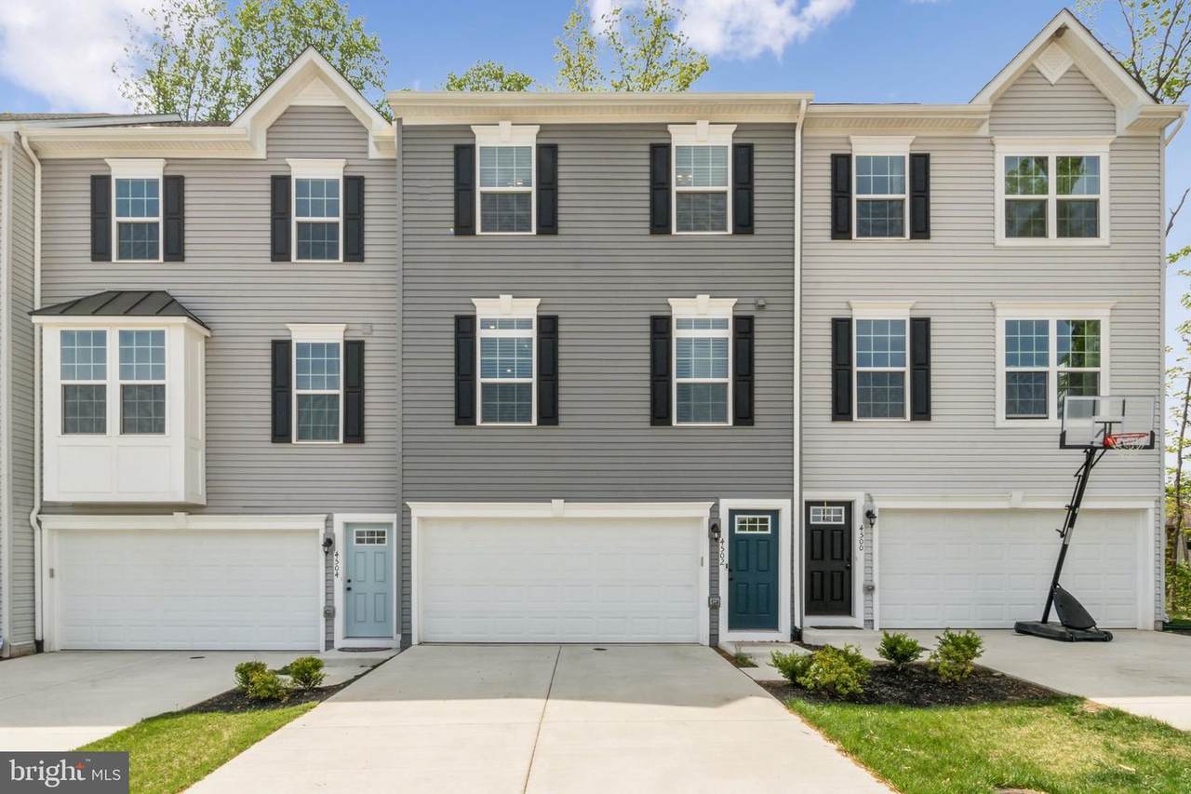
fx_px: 645
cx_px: 596
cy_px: 397
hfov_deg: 85.4
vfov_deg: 63.2
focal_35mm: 20
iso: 200
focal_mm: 13
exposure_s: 1/60
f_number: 22
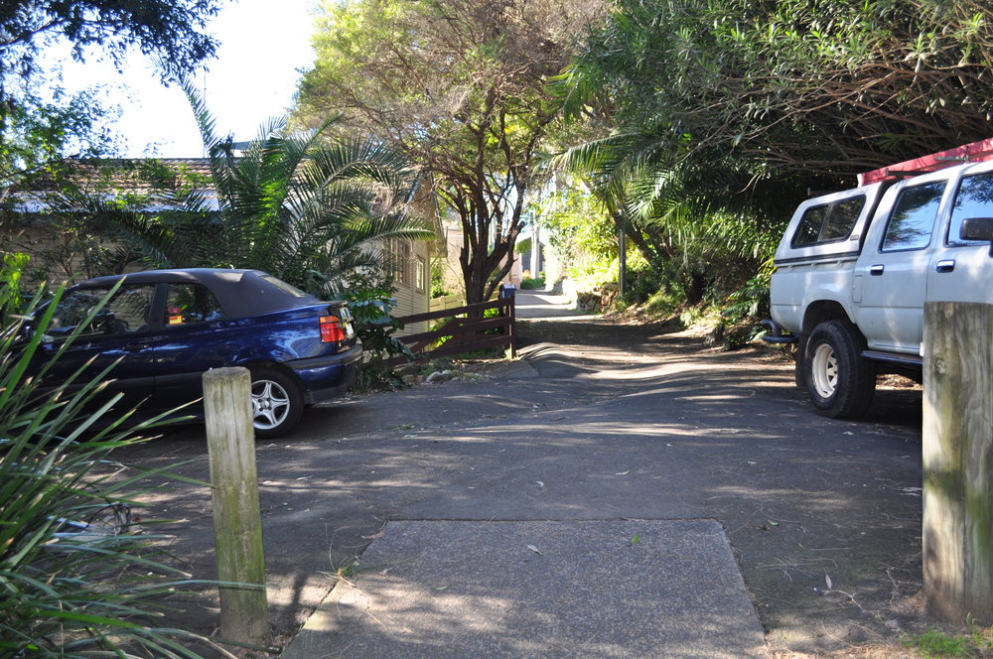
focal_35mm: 33
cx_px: 496
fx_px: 909
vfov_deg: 39.9
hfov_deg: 57.3
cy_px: 330
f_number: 3.8
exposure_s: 1/200
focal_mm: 22
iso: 360
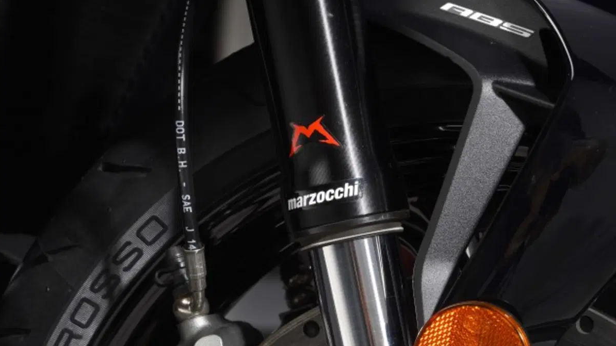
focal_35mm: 213
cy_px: 406
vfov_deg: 5.7
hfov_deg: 10.1
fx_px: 3478
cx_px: 307
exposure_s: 1/80
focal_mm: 135
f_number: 13
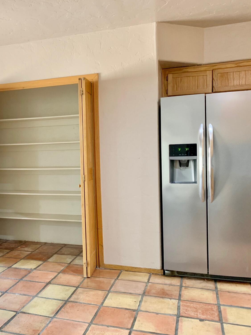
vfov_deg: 52.6
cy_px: 167
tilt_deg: -3.2
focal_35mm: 35
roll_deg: +2.5
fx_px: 338
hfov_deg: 39.6
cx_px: 64
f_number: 1.8
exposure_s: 1/60
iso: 160
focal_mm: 4.25
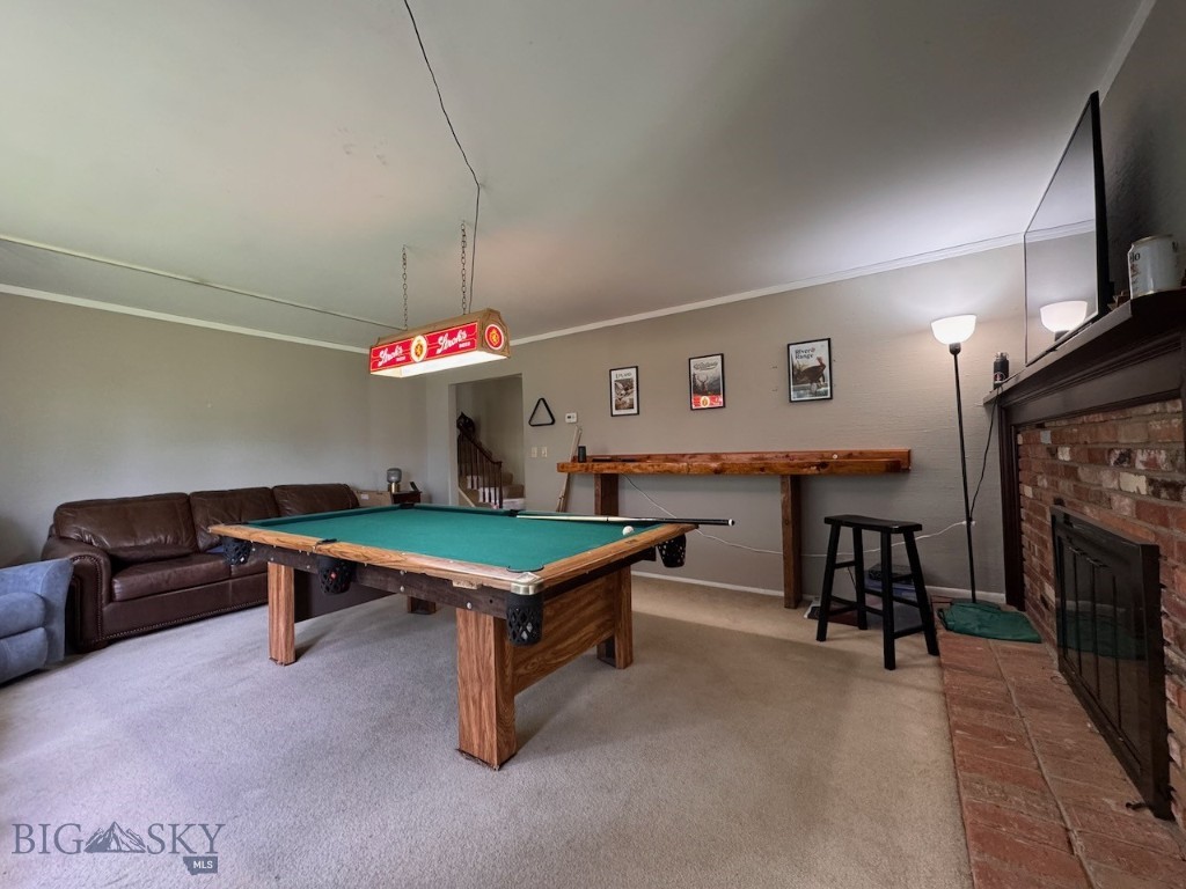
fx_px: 480
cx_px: 593
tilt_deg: +1.0
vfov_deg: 85.7
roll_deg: +1.0
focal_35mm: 14
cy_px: 444
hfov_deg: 102.1
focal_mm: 2.22
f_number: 2.2
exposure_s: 1/60
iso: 500
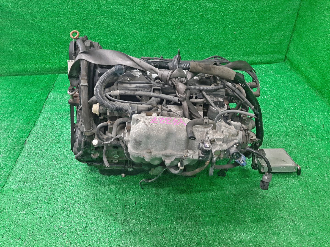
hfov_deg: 67.3
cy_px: 124
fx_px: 248
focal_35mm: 26
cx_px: 165
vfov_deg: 53.1
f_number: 1.7
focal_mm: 3.93
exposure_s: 1/50
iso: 168
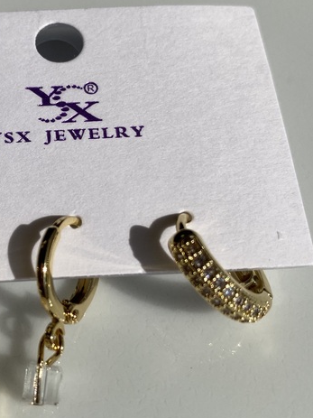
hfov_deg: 26.0
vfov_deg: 35.5
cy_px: 218
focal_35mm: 54
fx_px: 651
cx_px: 22
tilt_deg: -61.4
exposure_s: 1/10417
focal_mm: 4.25
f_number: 1.8
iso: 32
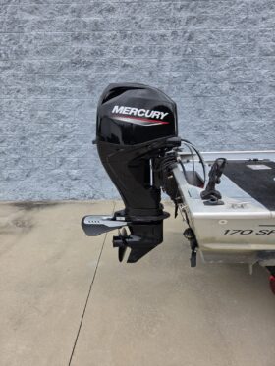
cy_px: 183
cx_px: 138
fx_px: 243
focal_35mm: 23
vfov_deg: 73.9
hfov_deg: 58.9
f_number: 1.8
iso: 80
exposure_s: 1/939
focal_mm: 5.4
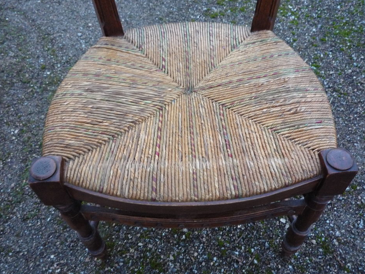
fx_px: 337
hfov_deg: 56.8
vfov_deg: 44.1
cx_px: 192
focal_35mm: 32
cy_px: 145
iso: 400
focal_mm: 5.2
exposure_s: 1/25
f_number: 3.3
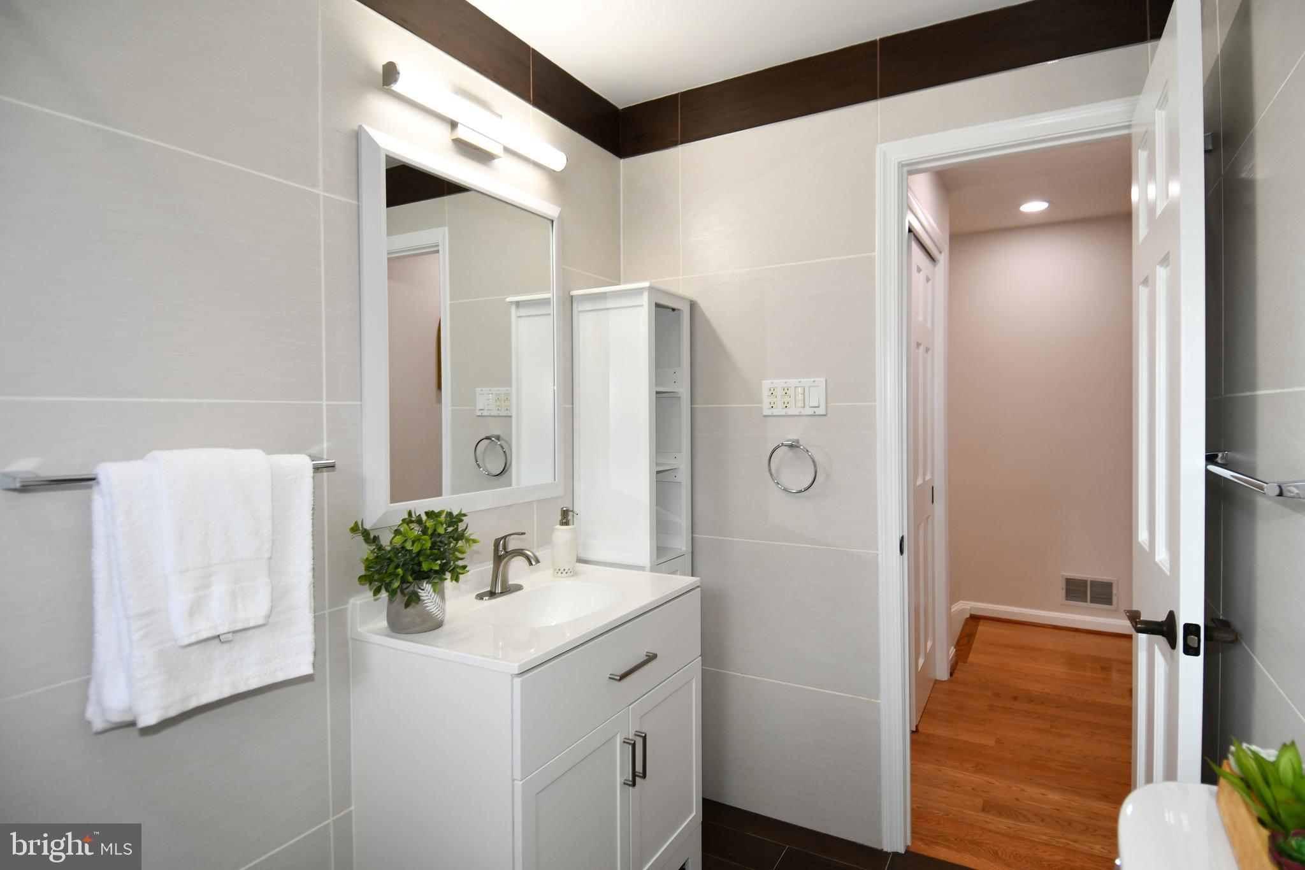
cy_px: 435
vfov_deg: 67.4
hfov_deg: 90.0
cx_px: 652
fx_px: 652
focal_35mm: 18
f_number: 4.5
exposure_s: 1/80
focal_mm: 12
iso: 200
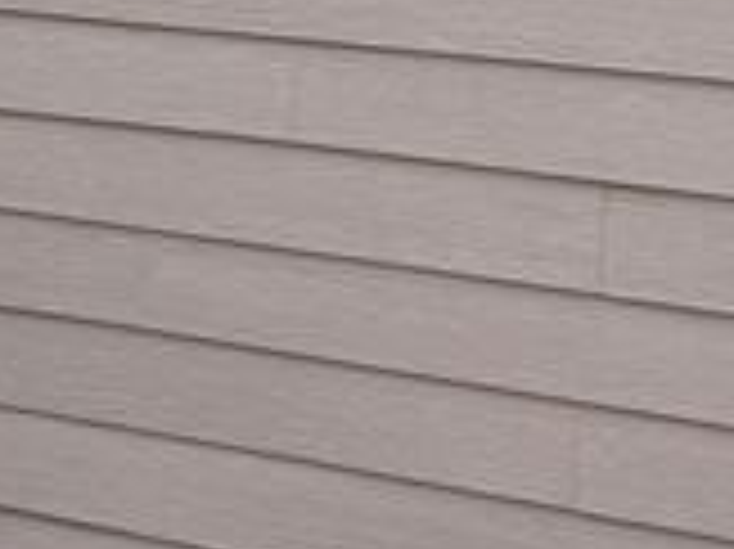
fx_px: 3199
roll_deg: -0.5
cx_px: 594
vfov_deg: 9.6
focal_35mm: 151
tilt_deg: -3.6
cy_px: -180
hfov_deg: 13.0
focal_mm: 6.76
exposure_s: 1/160
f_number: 1.78
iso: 125
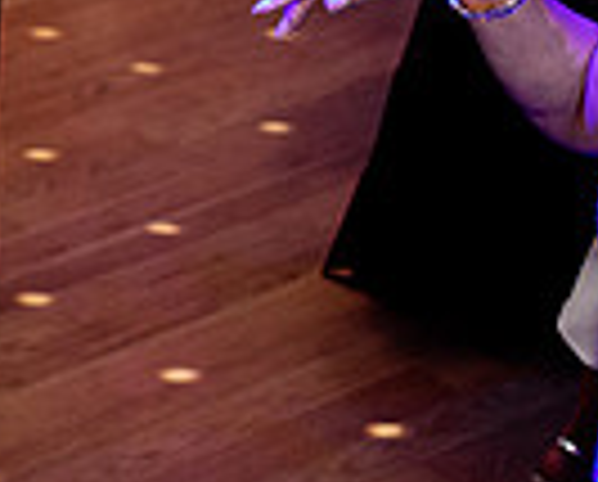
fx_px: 2536
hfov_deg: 12.8
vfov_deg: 10.6
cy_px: -151
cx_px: -279
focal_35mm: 143
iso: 2000
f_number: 2.2
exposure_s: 1/200
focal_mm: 35
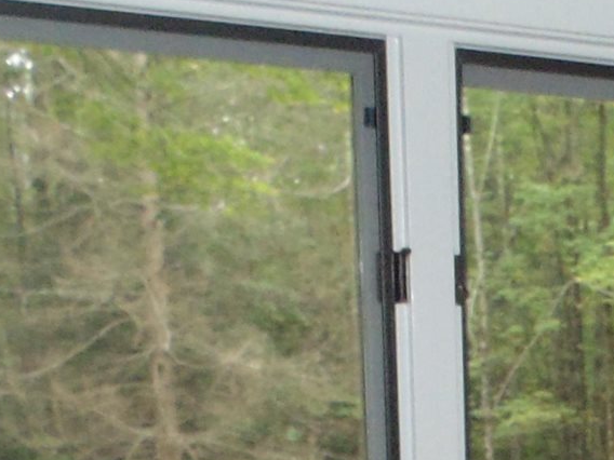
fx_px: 2111
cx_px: 942
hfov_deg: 15.2
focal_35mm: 119
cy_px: 1074
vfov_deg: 10.8
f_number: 3.1
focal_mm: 4
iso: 200
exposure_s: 1/30
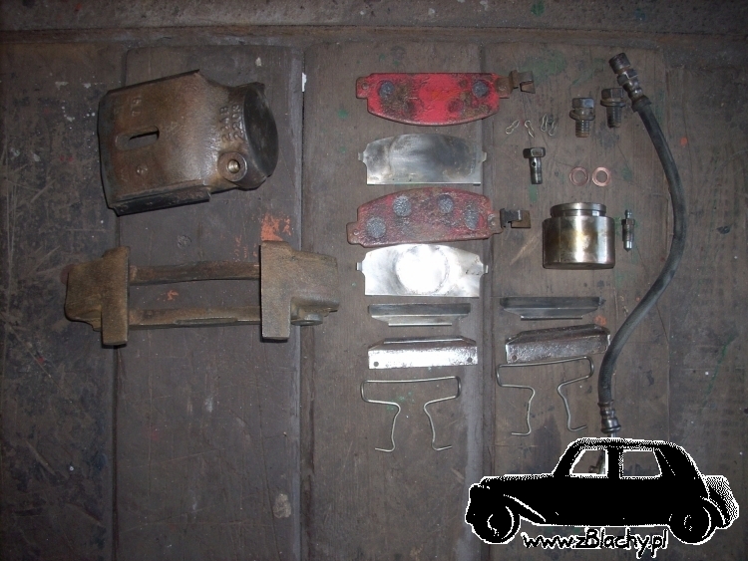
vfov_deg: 38.7
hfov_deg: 50.1
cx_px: 374
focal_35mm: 37
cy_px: 280
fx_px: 800
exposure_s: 1/60
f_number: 2.8
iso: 64
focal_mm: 6.2
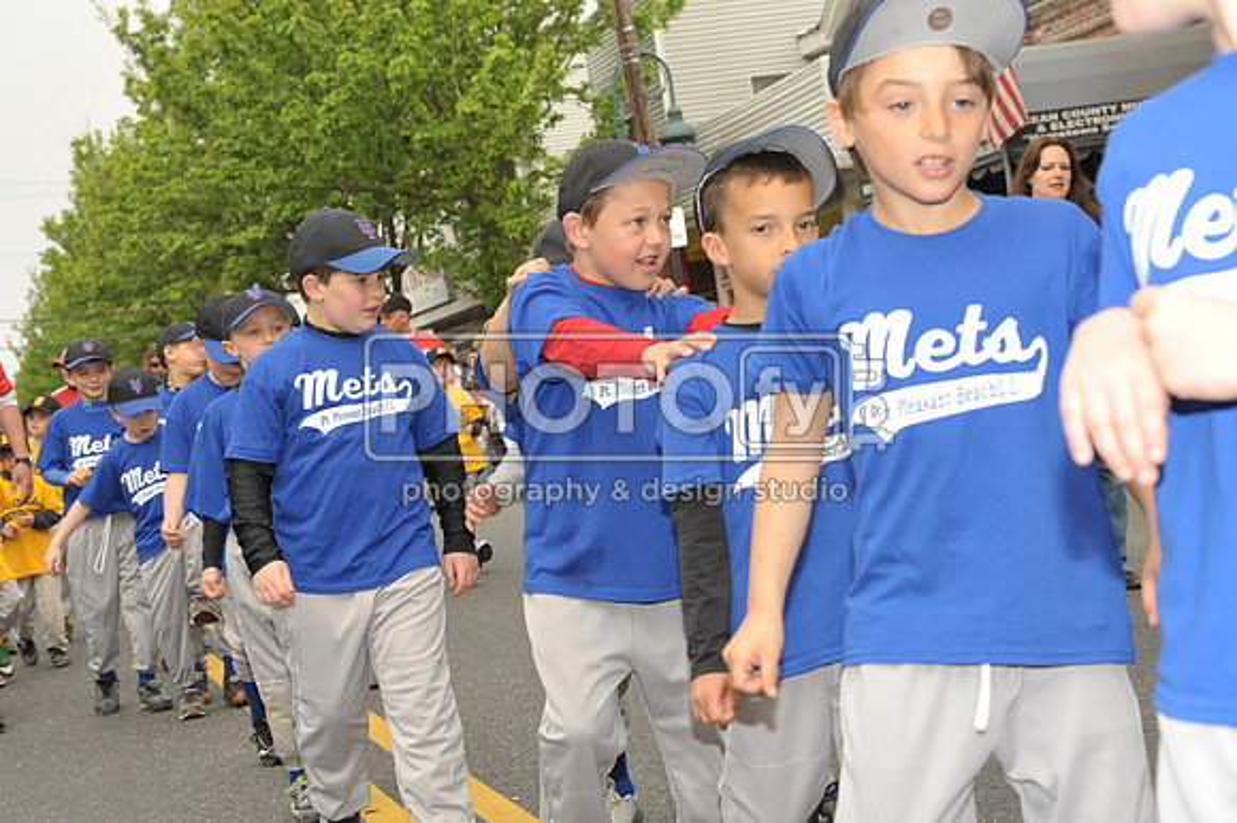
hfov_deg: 28.9
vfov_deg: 19.4
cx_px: 618
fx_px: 2404
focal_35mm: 70
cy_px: 412
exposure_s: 1/250
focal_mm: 70
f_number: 8
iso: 400
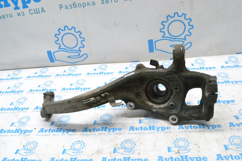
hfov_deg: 57.2
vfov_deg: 40.0
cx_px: 121
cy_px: 80
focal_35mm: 33
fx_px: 222
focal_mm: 22
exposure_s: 1/100
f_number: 13
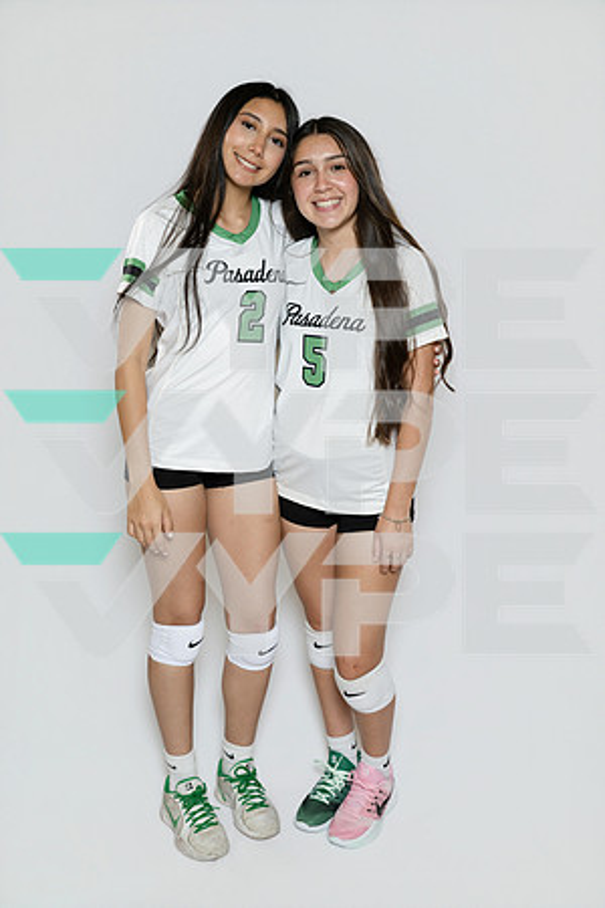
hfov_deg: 33.4
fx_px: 1008
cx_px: 302
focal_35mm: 40
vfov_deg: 48.5
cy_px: 454
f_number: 4
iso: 100
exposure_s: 1/80
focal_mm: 40
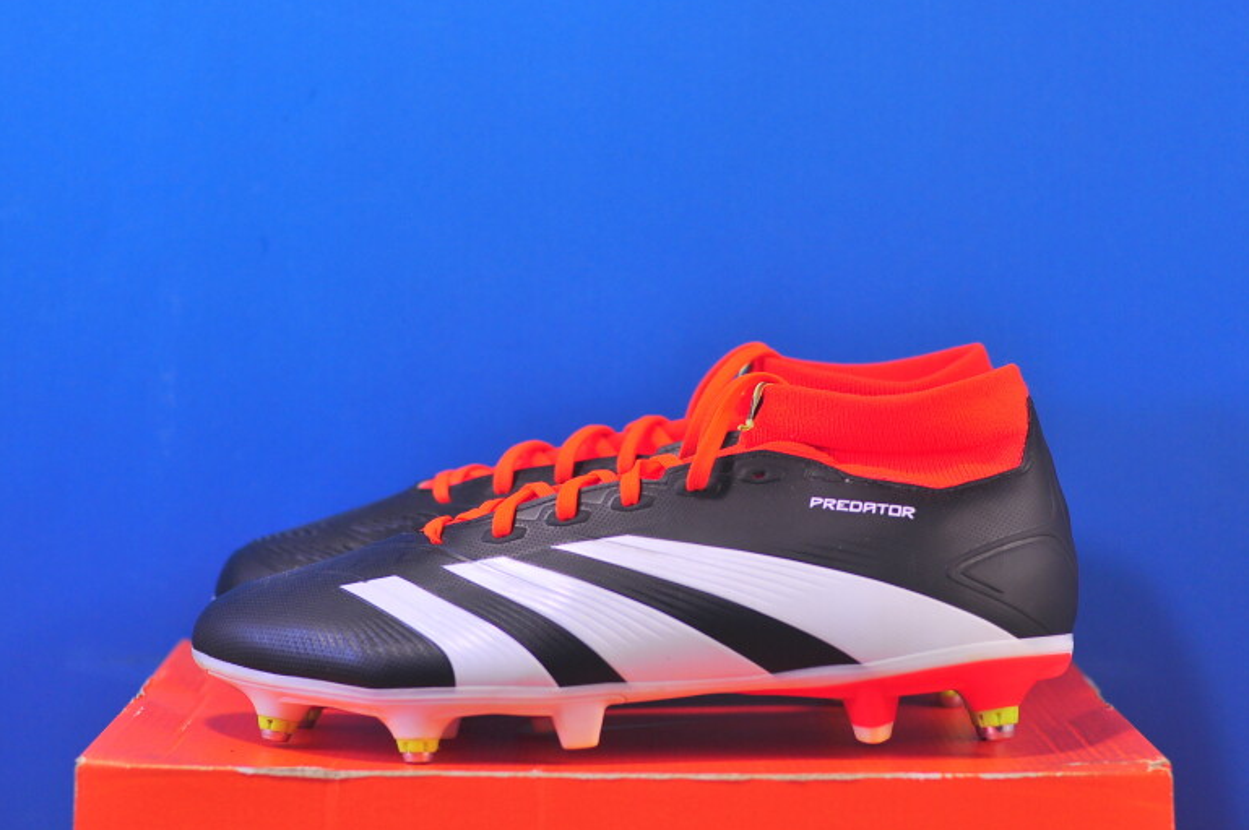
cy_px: 423
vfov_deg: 17.5
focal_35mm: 78
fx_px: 2703
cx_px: 620
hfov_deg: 26.0
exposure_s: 1/320
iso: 250
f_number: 2.5
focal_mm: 50
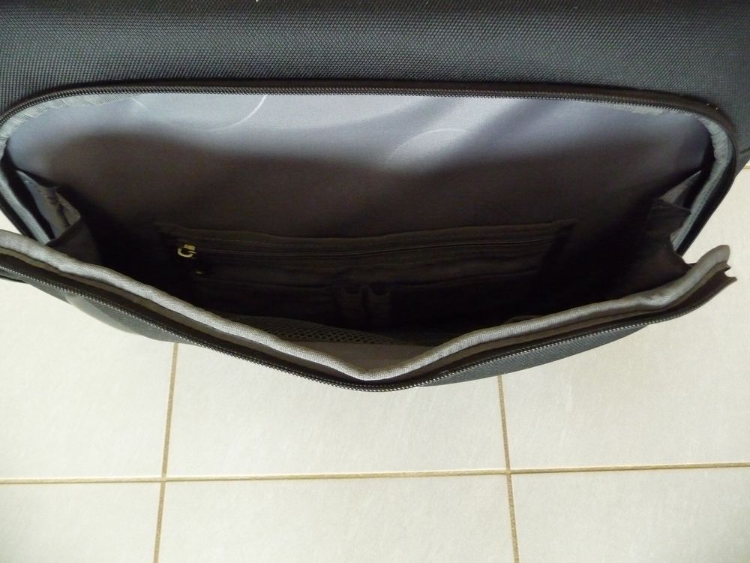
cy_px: 282
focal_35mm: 28
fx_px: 607
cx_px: 375
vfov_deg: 49.7
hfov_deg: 63.4
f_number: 3.3
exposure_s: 1/30
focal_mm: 4.7
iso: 800
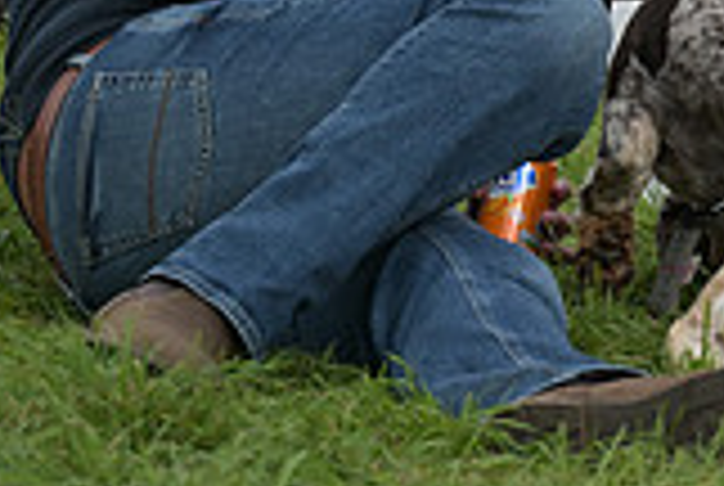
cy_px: -250
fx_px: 8684
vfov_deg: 3.2
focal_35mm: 431
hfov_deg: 4.7
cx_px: 1273
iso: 500
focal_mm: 120
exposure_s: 1/1250
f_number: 5.6
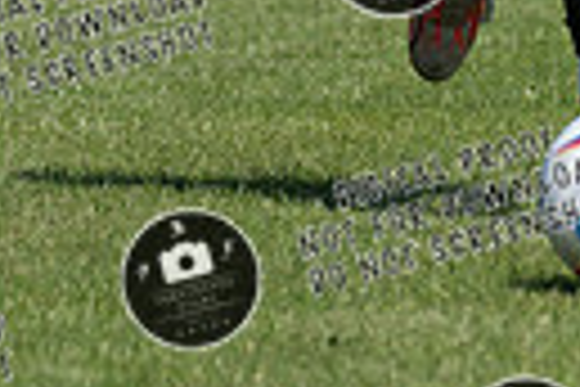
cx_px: 492
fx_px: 17705
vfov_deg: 1.2
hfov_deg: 1.9
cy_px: -425
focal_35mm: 1099
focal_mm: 220
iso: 320
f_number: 5.6
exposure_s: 1/1600
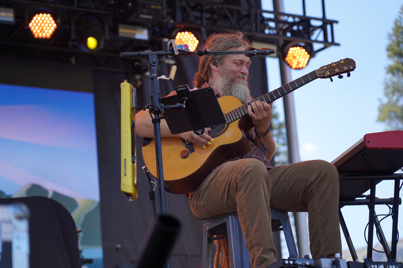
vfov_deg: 13.0
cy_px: 134
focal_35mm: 105
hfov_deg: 19.5
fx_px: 1175
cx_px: 202
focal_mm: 105
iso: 100
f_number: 4
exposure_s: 1/250
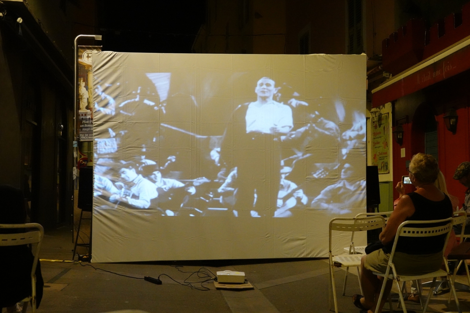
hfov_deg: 41.1
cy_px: 156
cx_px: 235
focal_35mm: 48
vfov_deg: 28.1
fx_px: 627
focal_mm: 18.24
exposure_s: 1/50
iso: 3200
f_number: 4
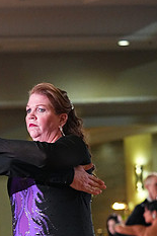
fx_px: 2201
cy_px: 289
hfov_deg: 4.1
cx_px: 4
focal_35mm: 336
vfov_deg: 6.1
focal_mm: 135
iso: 6400
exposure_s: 1/400
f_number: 4.5
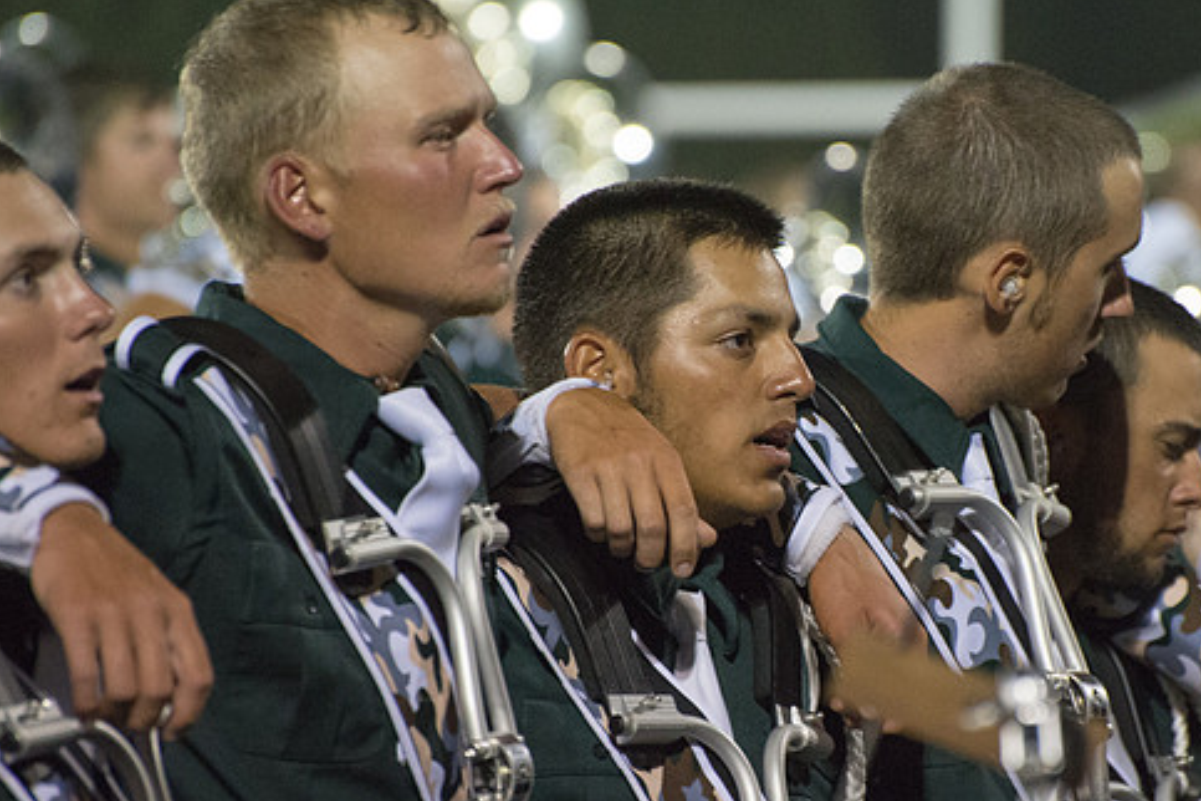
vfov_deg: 3.8
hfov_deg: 5.8
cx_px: 760
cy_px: 461
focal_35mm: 358
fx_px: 11942
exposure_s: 1/160
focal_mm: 260
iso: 10000
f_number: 5.6
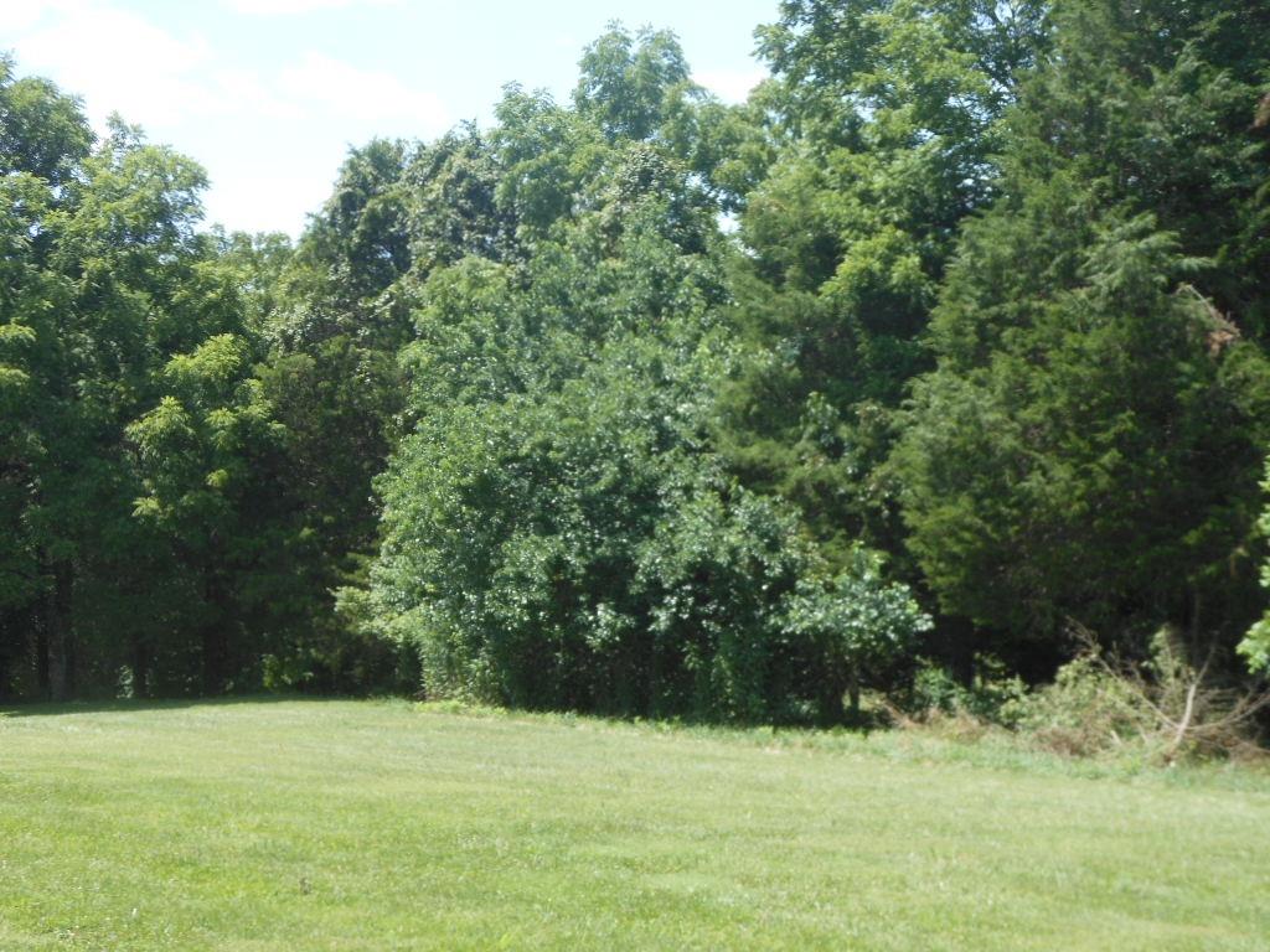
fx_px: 2091
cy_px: 476
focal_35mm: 57
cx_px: 635
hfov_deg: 33.8
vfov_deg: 25.7
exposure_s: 1/250
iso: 80
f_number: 4.1
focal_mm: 10.2
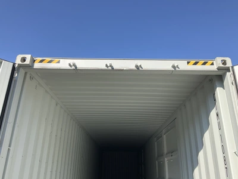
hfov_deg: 61.7
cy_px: 90
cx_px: 119
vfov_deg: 48.2
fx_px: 199
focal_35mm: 29
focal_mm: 3
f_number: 1.8
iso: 25
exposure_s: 1/1035
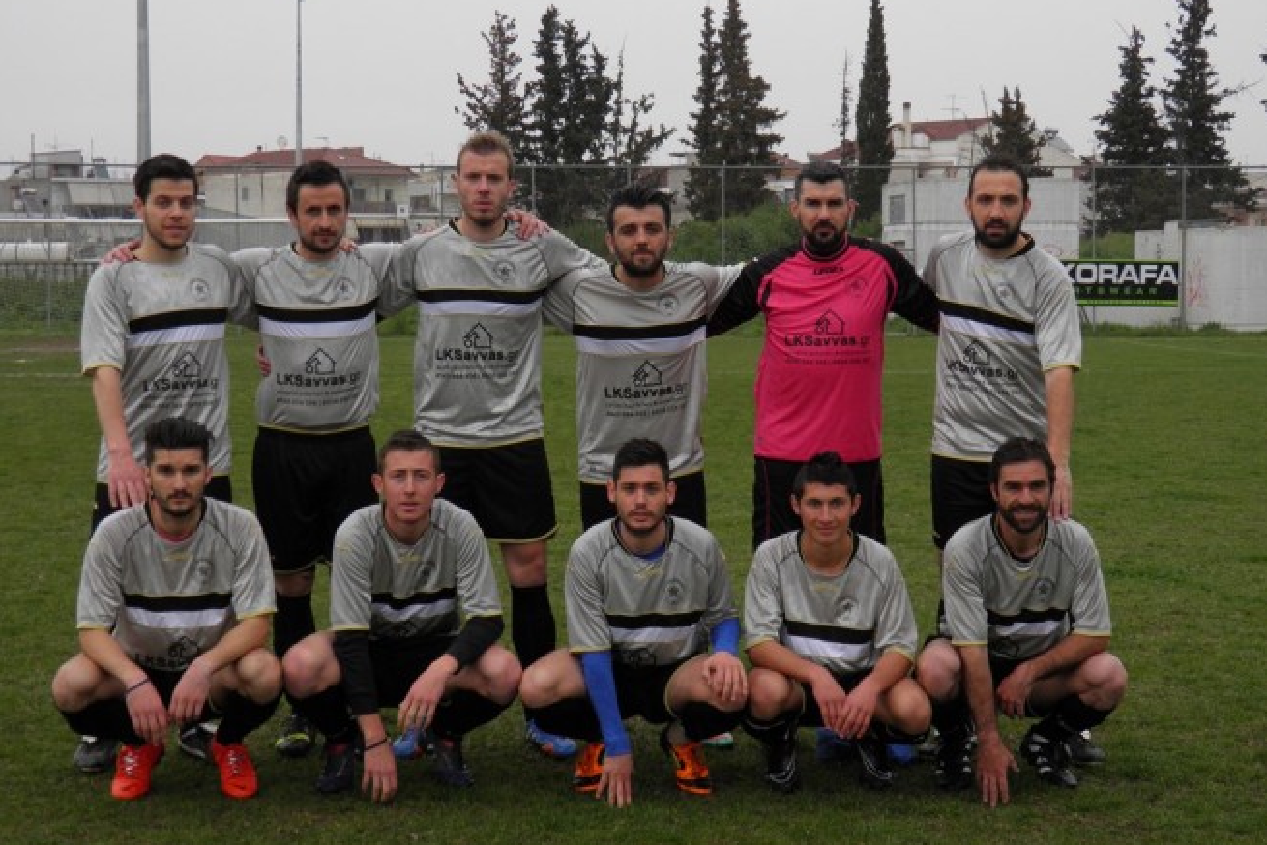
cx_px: 634
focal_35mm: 65
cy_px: 390
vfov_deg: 20.9
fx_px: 2288
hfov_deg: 31.0
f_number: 3.8
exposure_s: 1/80
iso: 50
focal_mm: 11.2
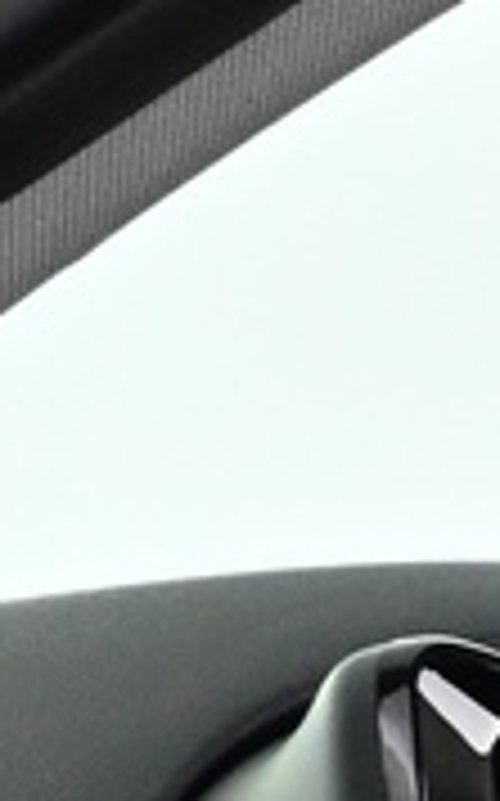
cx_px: 2477
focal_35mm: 243
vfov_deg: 8.4
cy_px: 1179
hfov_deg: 4.6
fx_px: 5314
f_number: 3.5
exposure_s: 1/100
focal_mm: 17.5
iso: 3200
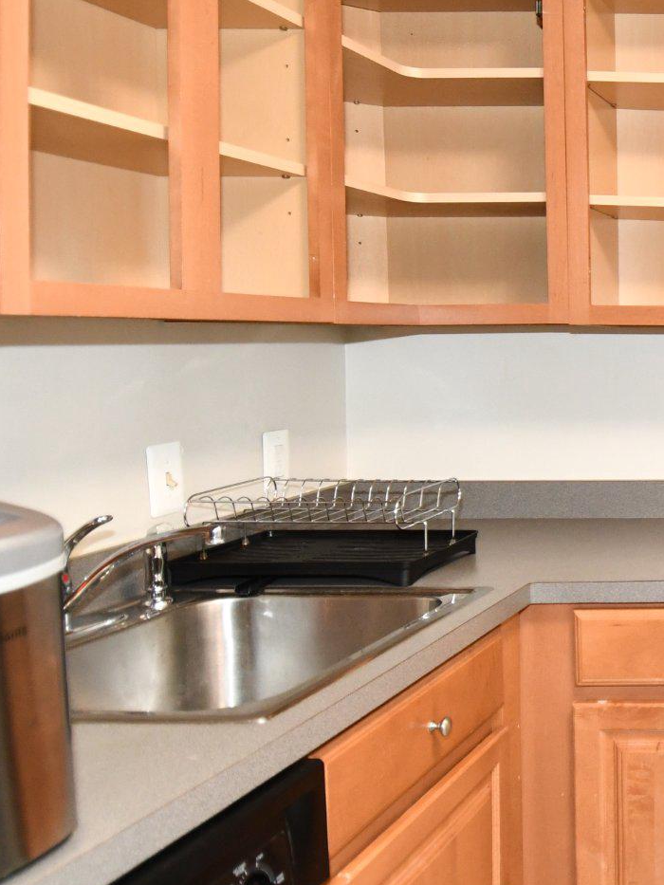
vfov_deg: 49.0
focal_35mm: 38
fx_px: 972
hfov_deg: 29.7
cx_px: 877
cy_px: 448
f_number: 4
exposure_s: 1/60
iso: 1250
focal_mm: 12
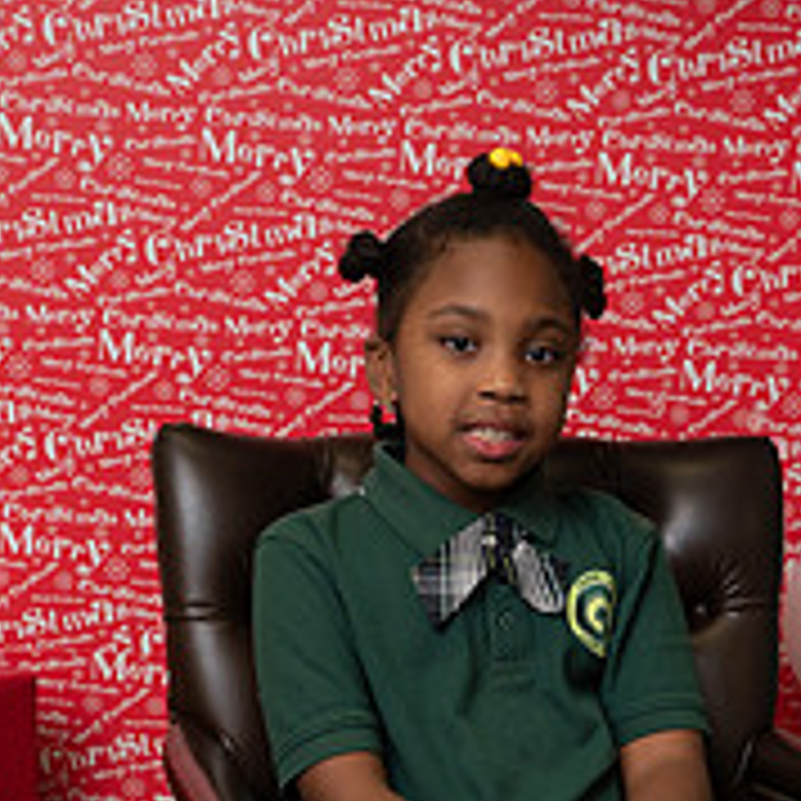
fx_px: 3142
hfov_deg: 14.5
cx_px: 540
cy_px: 950
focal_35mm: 120
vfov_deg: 14.1
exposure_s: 1/80
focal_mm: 56
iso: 400
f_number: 5
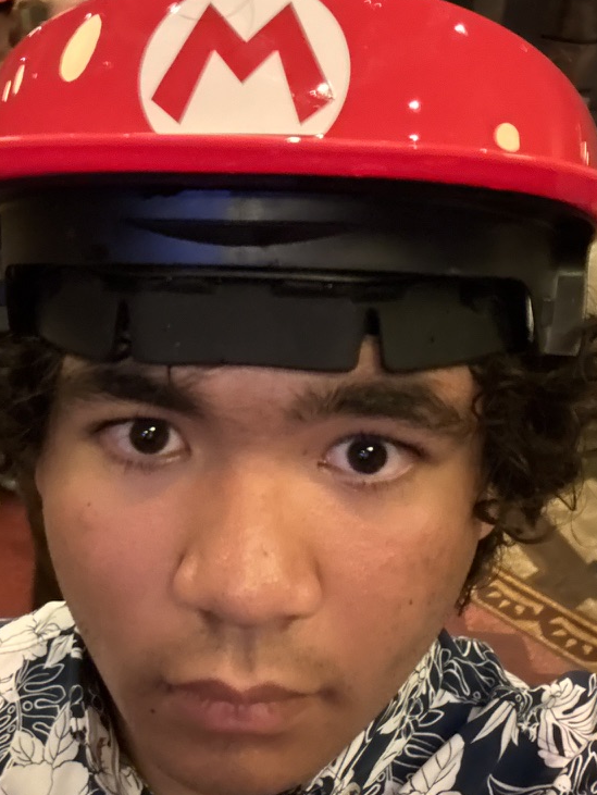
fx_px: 965
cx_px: 274
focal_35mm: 42
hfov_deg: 34.4
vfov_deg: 44.7
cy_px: 427
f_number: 1.9
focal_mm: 2.69
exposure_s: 1/15
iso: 1000
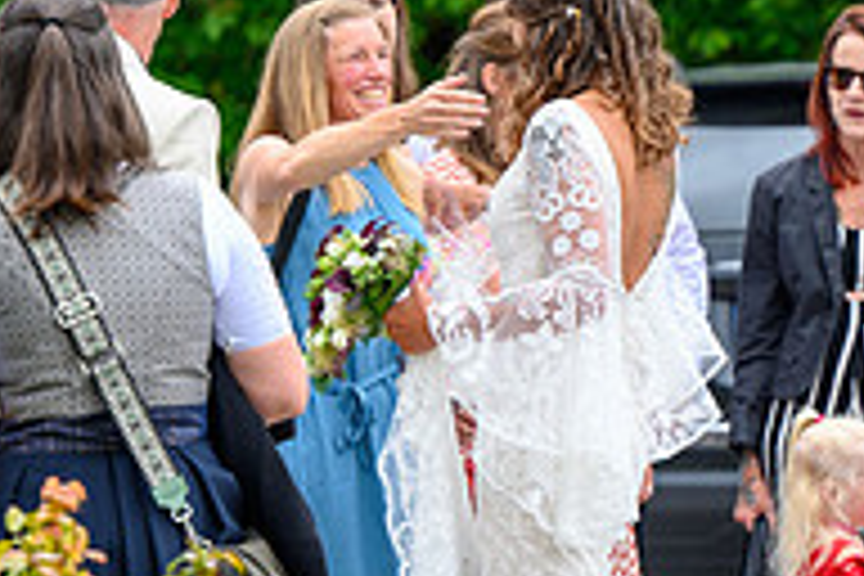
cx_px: 608
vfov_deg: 3.3
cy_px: 310
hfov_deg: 4.9
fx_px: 10127
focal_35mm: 422
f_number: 3.5
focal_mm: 140
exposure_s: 1/800
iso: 250
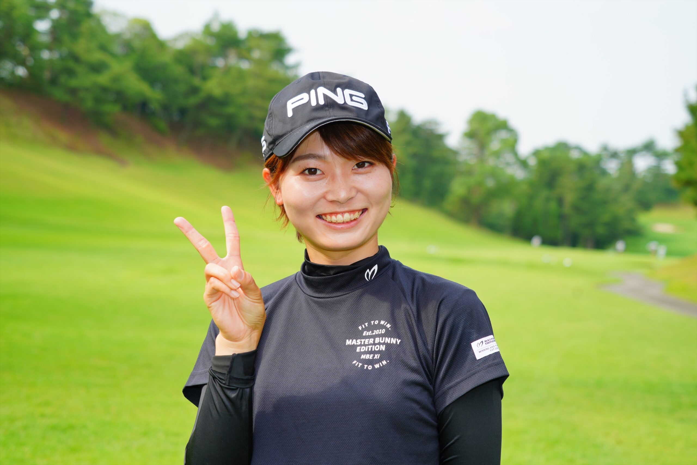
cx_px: 348
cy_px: 232
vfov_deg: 18.9
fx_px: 1394
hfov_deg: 28.1
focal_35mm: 72
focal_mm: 72
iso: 100
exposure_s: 1/250
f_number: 5.6
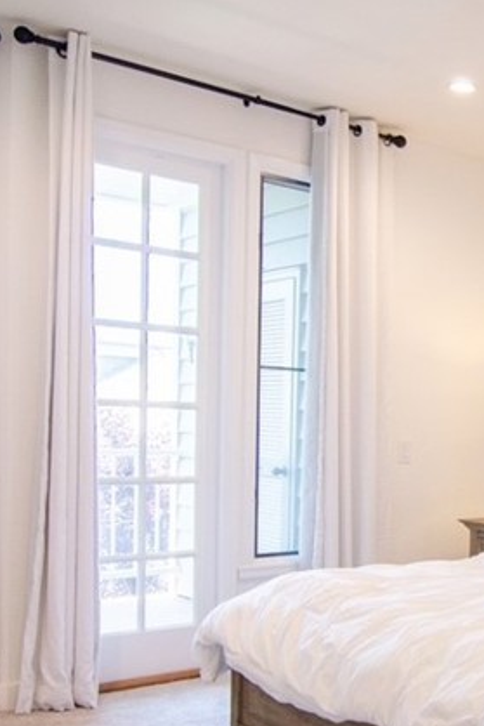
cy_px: 474
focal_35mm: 44
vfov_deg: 44.0
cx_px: 548
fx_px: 887
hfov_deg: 27.6
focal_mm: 12
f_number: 5.6
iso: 280
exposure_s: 1/125
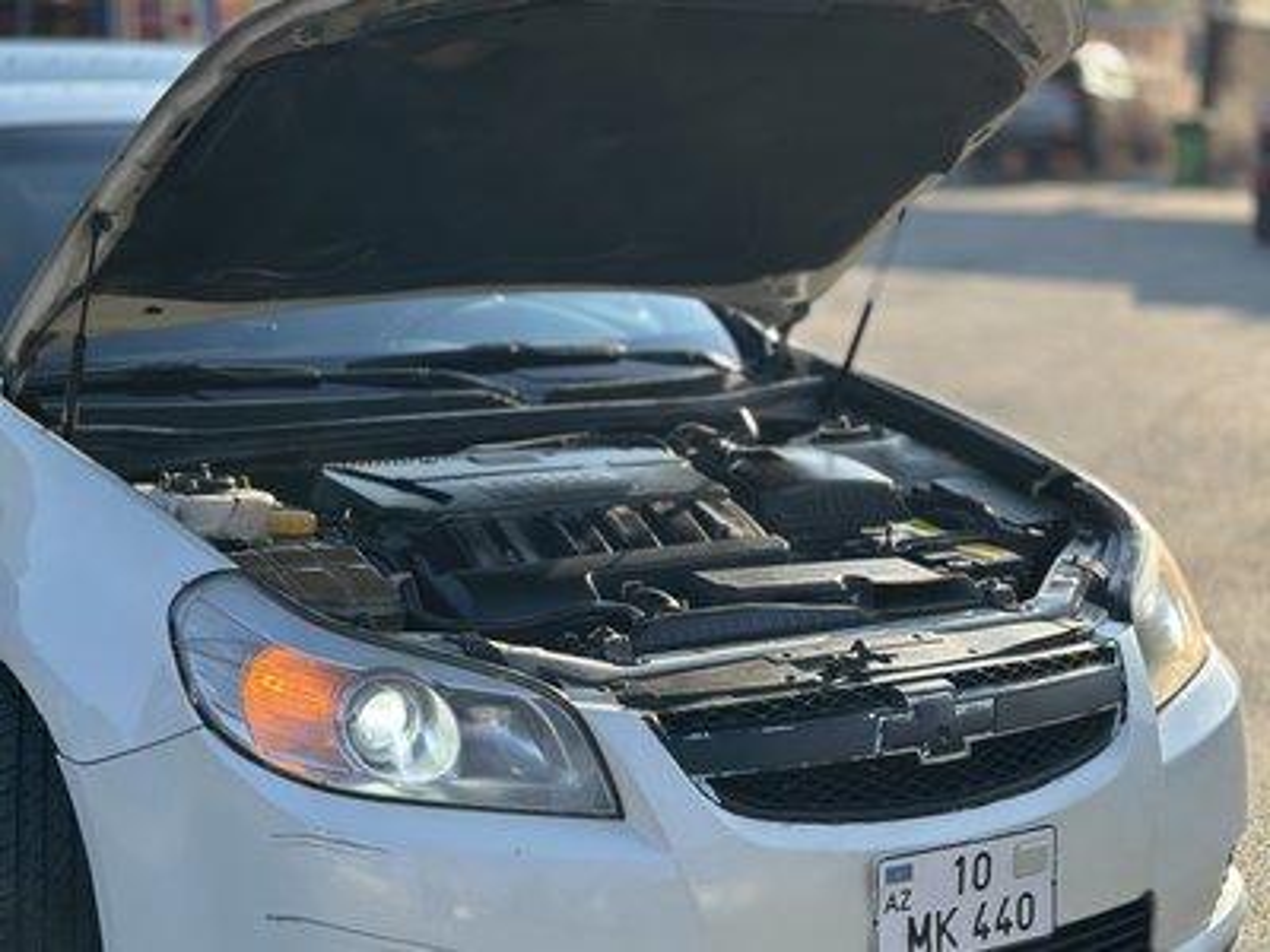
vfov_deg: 30.3
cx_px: 635
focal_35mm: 48
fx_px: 1761
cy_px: 476
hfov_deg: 39.7
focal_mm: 6.86
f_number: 1.78
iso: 80
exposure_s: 1/1695
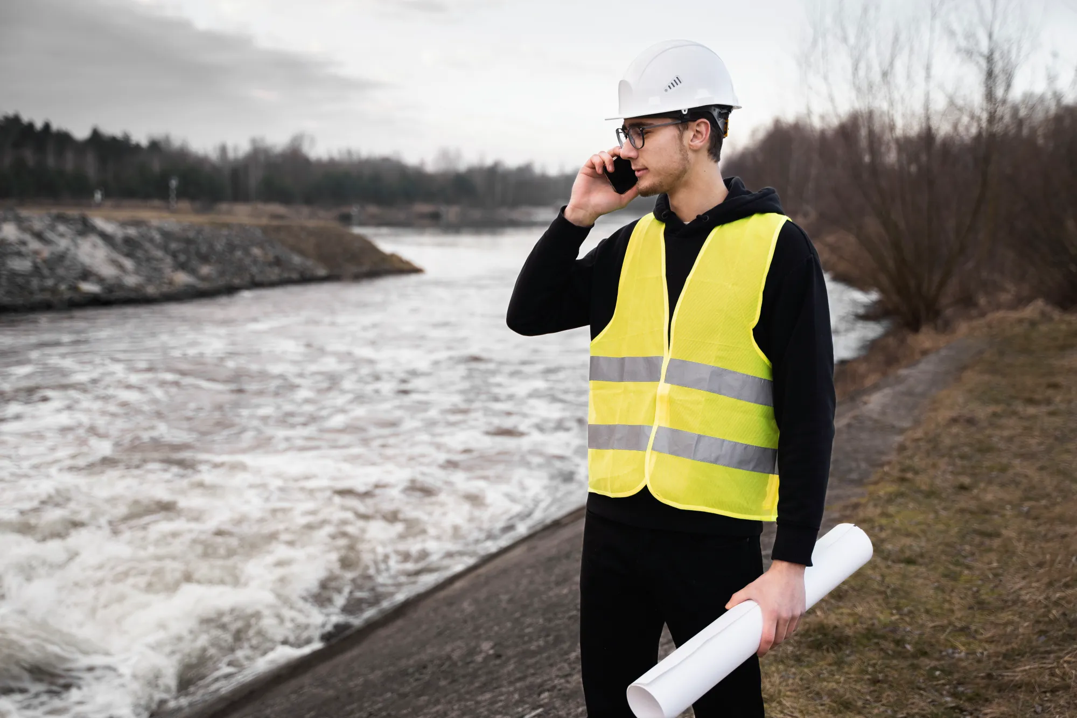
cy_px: 359
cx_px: 538
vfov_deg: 30.5
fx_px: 1316
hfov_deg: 44.5
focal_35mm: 44
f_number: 2.8
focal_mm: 44
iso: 320
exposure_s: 1/400
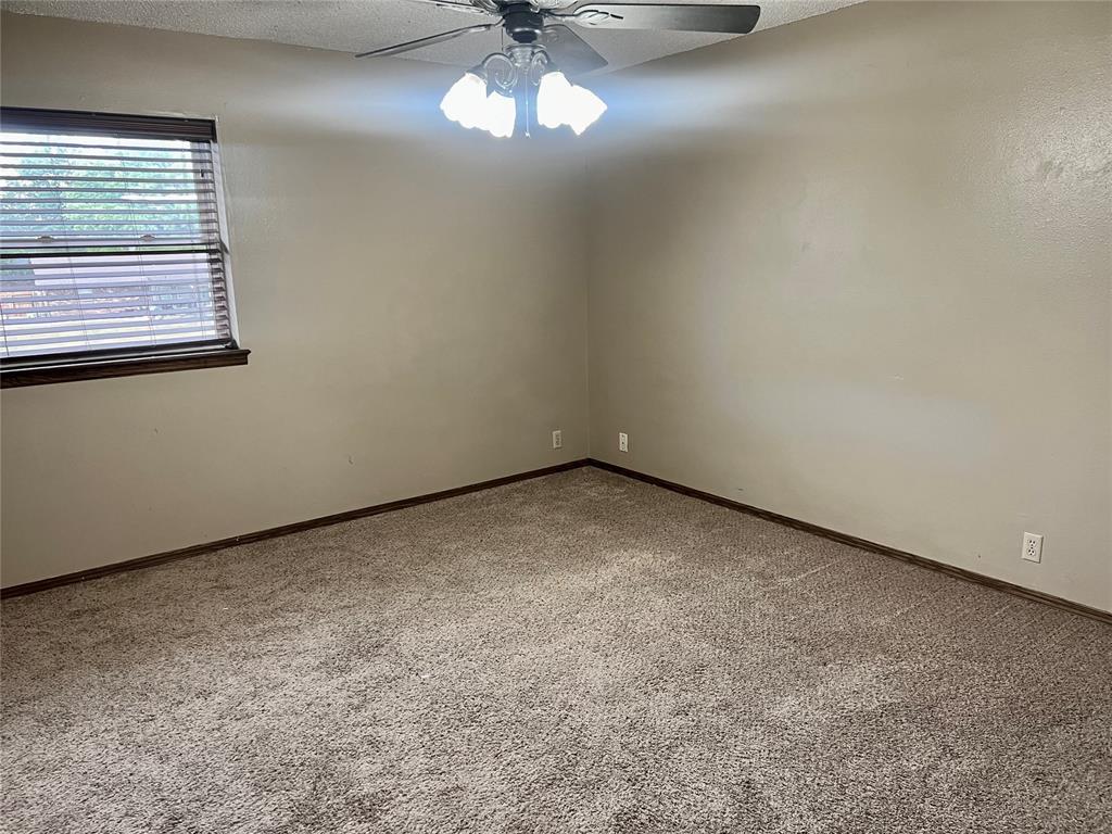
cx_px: 556
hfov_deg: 67.3
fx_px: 835
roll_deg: +1.2
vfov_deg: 53.1
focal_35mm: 26
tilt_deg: -10.2
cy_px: 417
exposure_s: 1/60
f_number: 1.5
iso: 125
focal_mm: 5.7
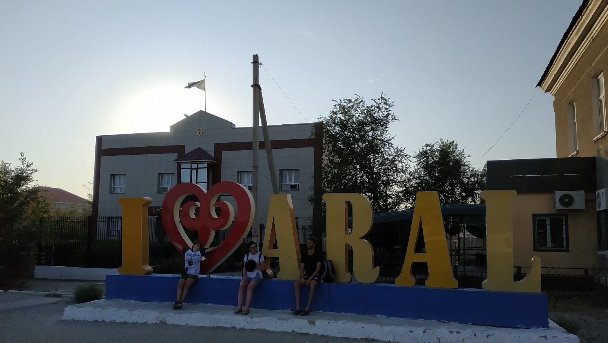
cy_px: 200
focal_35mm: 27
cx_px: 305
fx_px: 435
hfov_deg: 69.8
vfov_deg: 42.8
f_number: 1.9
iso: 250
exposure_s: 1/6299
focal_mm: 3.94
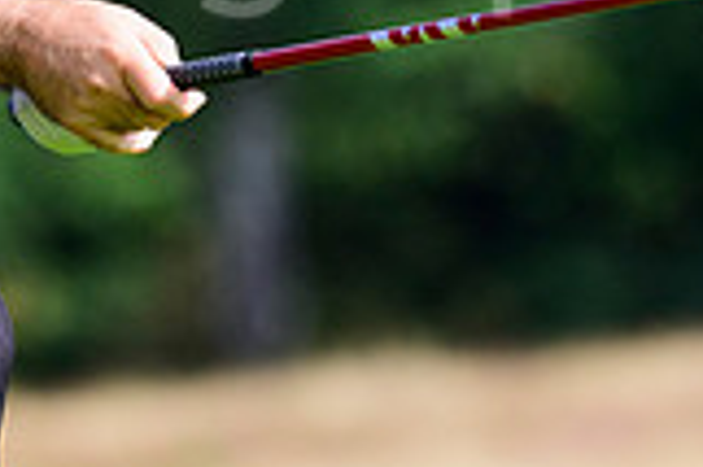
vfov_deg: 1.2
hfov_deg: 1.7
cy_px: -299
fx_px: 23214
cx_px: 245
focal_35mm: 1190
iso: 500
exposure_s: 1/1600
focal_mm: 330
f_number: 5.6
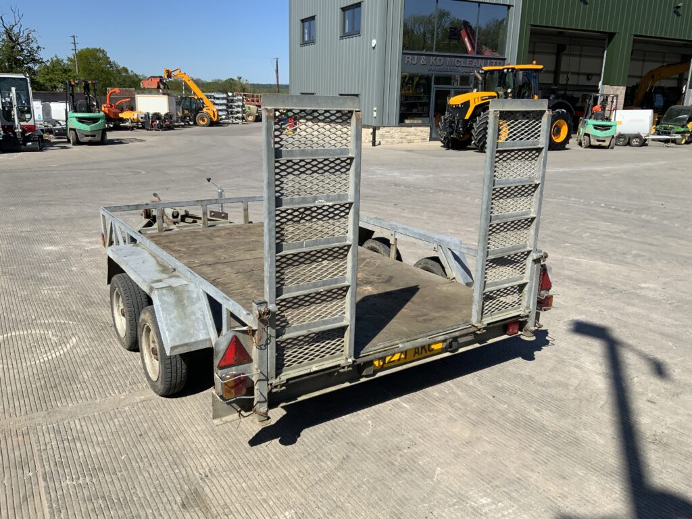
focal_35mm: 29
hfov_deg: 61.7
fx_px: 580
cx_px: 346
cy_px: 260
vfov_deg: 48.2
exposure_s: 1/2227
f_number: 1.8
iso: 20
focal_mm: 3
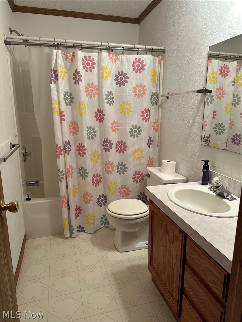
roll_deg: -0.6
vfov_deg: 71.6
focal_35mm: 24
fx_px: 224
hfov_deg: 56.8
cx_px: 121
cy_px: 161
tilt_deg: -13.2
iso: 125
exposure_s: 1/60
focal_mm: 6.86
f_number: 1.78
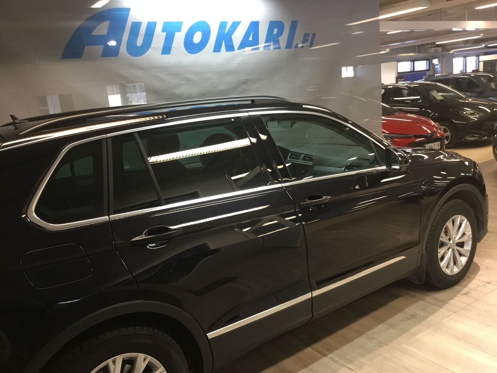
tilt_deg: -12.8
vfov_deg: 45.4
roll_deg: +6.8
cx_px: 248
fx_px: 445
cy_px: 186
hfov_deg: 58.4
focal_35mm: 31
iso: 125
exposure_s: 1/33
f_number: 2.4
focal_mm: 3.3
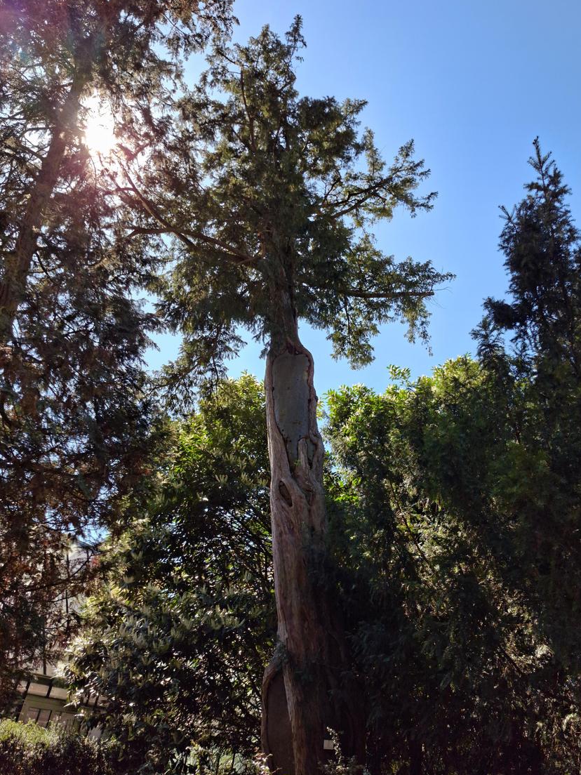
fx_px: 559
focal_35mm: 25
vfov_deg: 69.4
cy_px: 382
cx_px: 315
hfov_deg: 54.8
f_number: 1.8
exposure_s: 1/651
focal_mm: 5.54
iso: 50
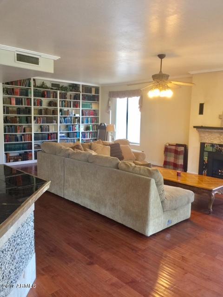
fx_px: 249
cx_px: 112
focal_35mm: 29
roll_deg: -0.9
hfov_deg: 48.2
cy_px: 148
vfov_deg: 61.7
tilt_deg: -6.7
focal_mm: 4.15
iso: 64
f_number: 2.2
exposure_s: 1/15
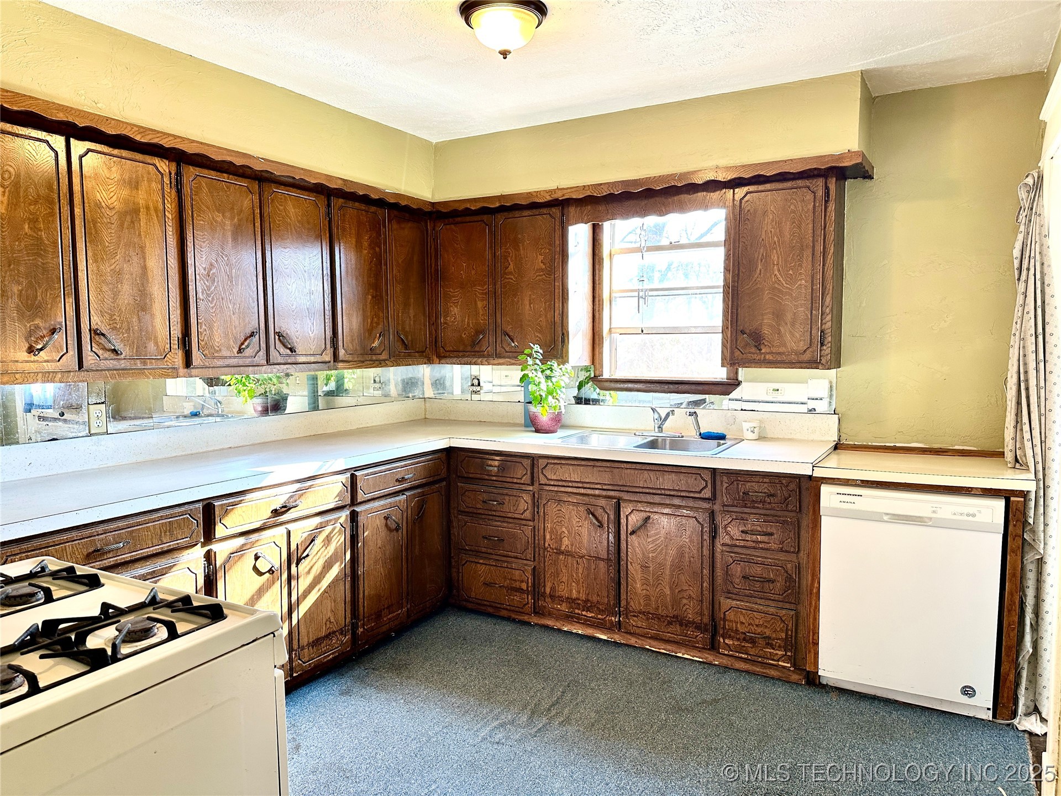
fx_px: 736
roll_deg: +0.0
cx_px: 530
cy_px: 398
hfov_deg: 71.6
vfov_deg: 56.8
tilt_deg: -3.8
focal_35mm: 24
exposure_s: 1/120
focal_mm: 6.86
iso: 125
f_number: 1.78
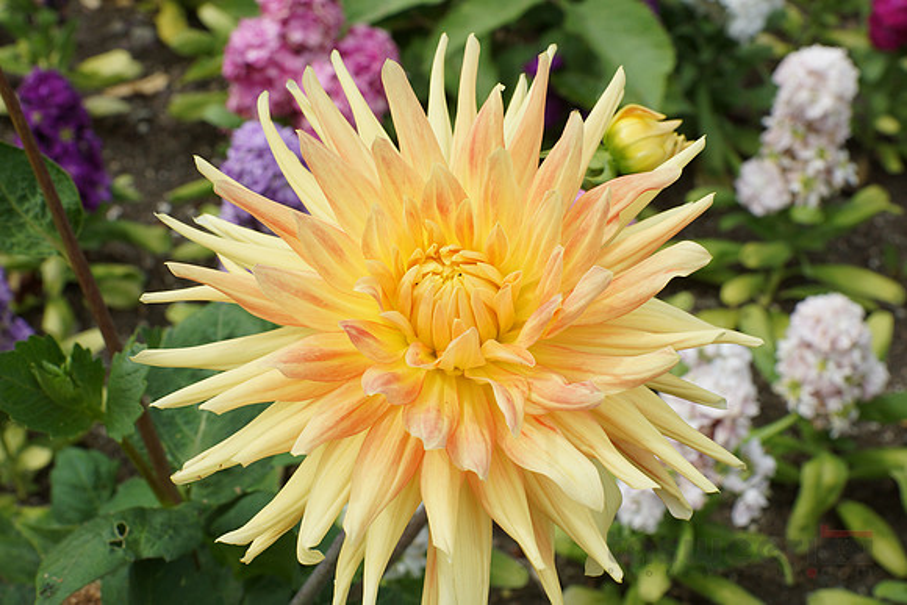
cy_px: 302
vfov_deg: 20.2
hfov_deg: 29.9
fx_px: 1701
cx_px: 454
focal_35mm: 68
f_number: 10
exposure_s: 1/320
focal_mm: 45
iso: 200
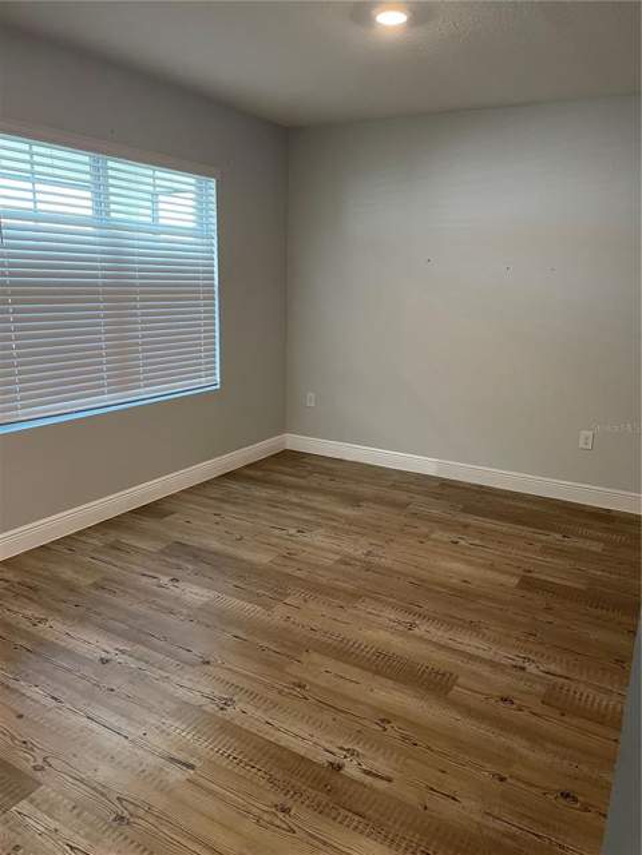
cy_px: 428
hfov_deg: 53.1
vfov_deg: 67.3
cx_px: 321
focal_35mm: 26
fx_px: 643
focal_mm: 4.2
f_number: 1.6
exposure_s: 1/60
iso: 125
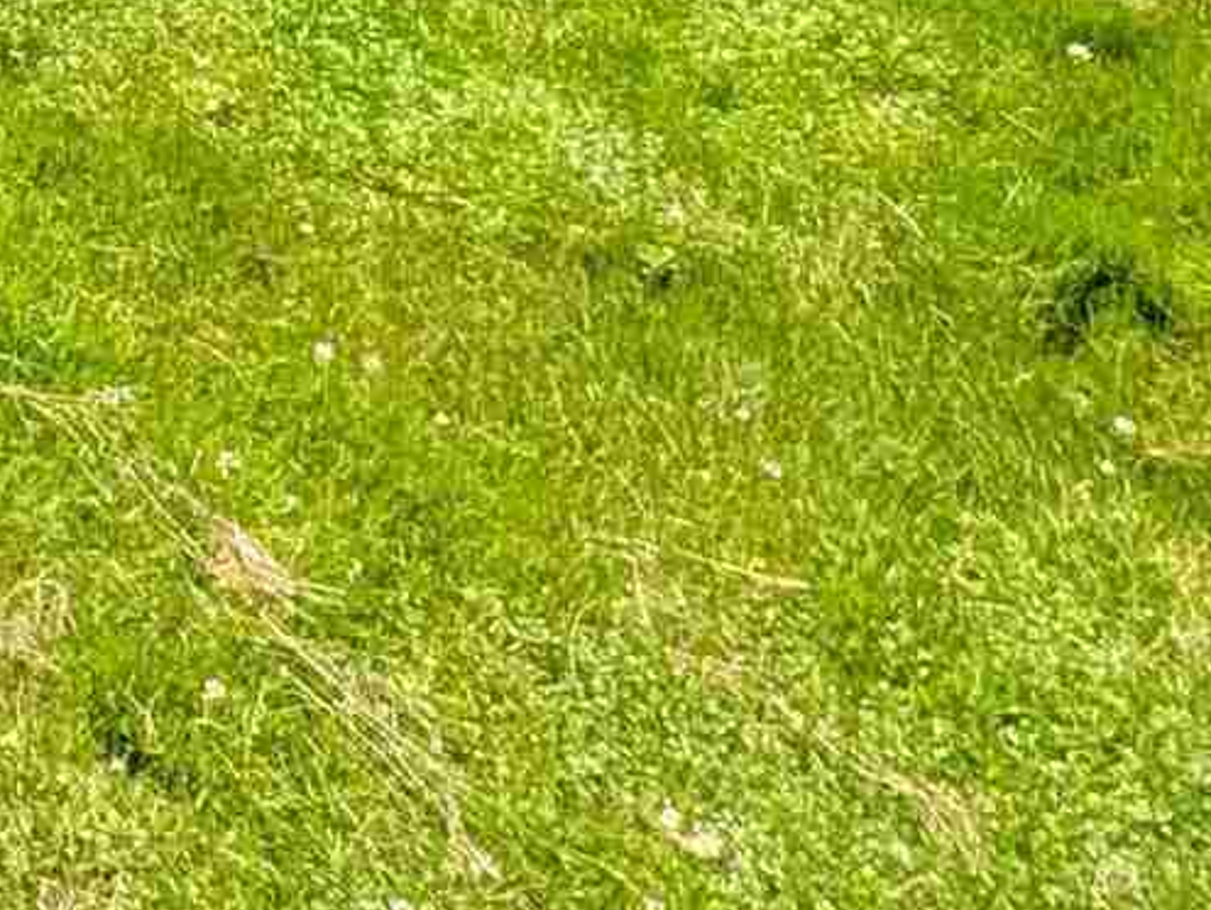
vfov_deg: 11.0
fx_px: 3466
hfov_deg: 16.2
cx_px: -1074
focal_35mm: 99
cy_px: -1634
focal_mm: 2.35
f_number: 2.2
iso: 47
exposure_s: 1/3876
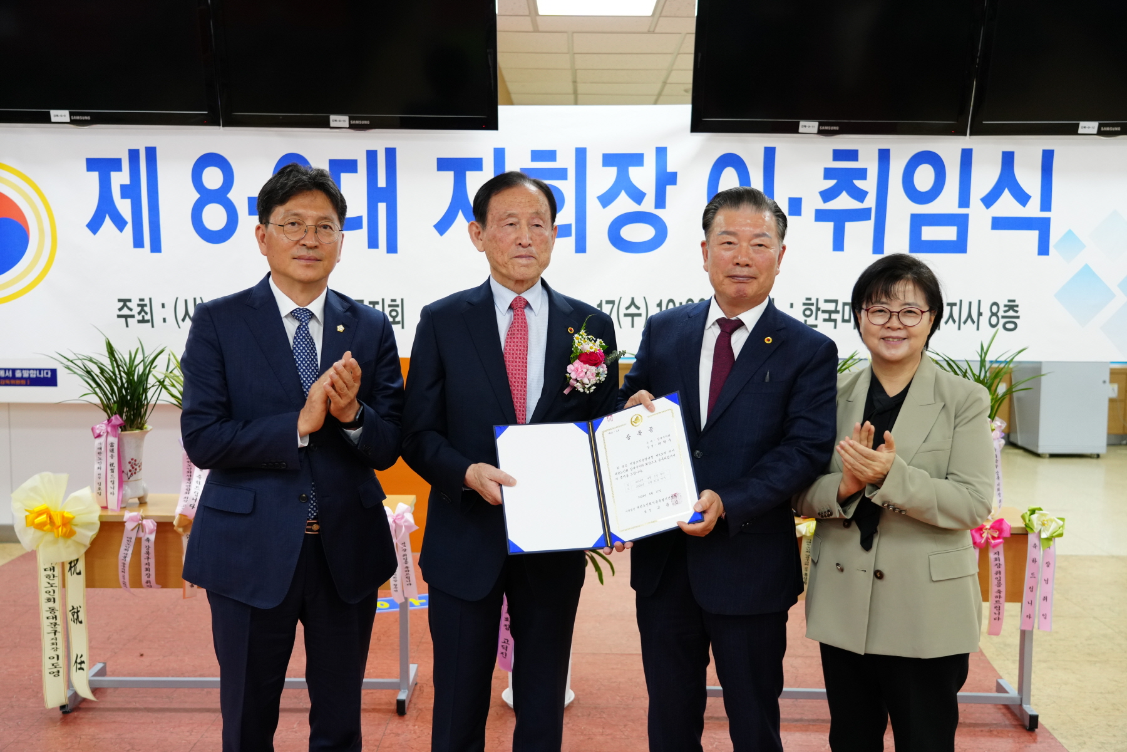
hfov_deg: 51.9
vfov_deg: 35.9
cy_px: 376
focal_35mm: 37
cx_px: 564
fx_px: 1158
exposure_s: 1/160
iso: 1600
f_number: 4
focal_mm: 37
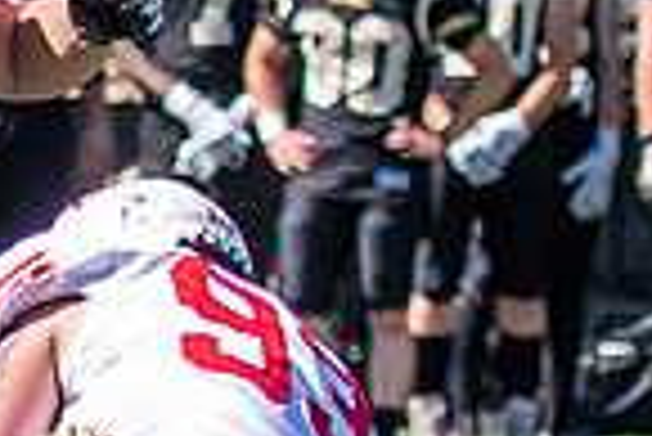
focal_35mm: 1352
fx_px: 24510
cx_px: -1521
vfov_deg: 1.0
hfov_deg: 1.5
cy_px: 296
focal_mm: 86
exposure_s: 1/2000
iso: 160
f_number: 2.8
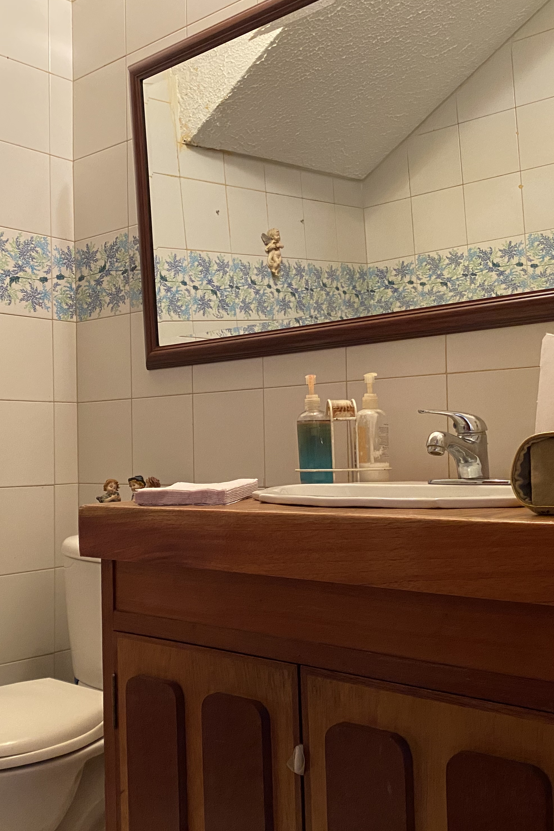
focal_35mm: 37
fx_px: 854
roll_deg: +1.5
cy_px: 418
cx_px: 225
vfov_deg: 51.9
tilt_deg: +0.7
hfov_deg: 35.8
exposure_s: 1/60
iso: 400
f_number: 1.8
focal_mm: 4.25
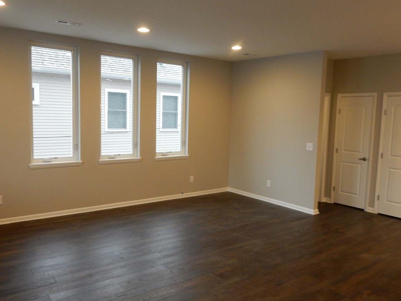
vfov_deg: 45.4
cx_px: 201
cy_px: 152
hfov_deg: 58.4
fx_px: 359
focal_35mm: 31
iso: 400
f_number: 4
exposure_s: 1/30
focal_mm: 5.4
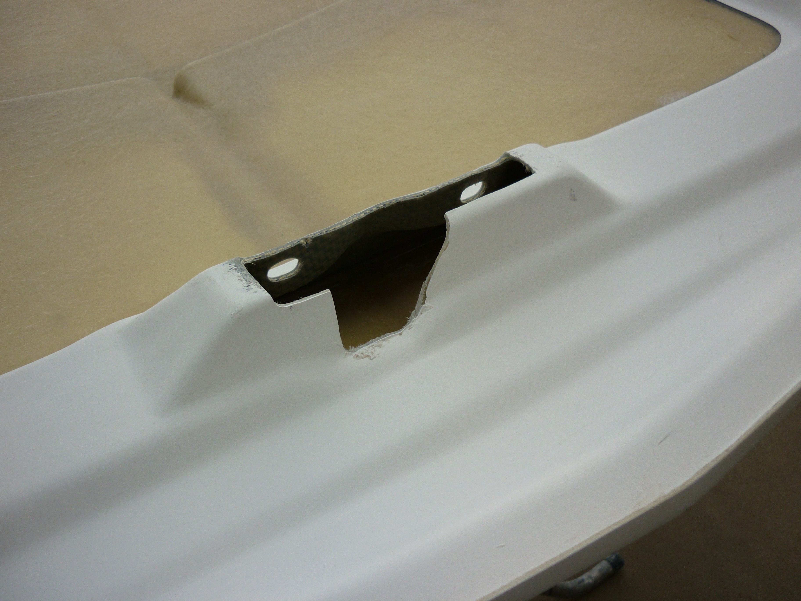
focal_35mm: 33
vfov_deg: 42.9
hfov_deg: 55.4
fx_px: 764
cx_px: 400
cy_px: 300
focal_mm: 5.5
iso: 80
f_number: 2.8
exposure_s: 1/640
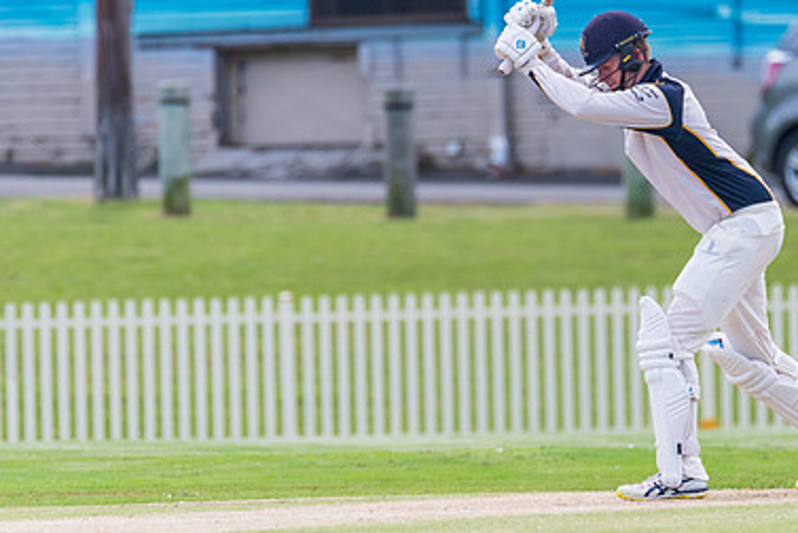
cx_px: 604
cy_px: 237
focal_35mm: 1094
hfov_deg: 1.9
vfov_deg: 1.3
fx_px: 24268
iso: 640
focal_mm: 600
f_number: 6.3
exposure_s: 1/1250
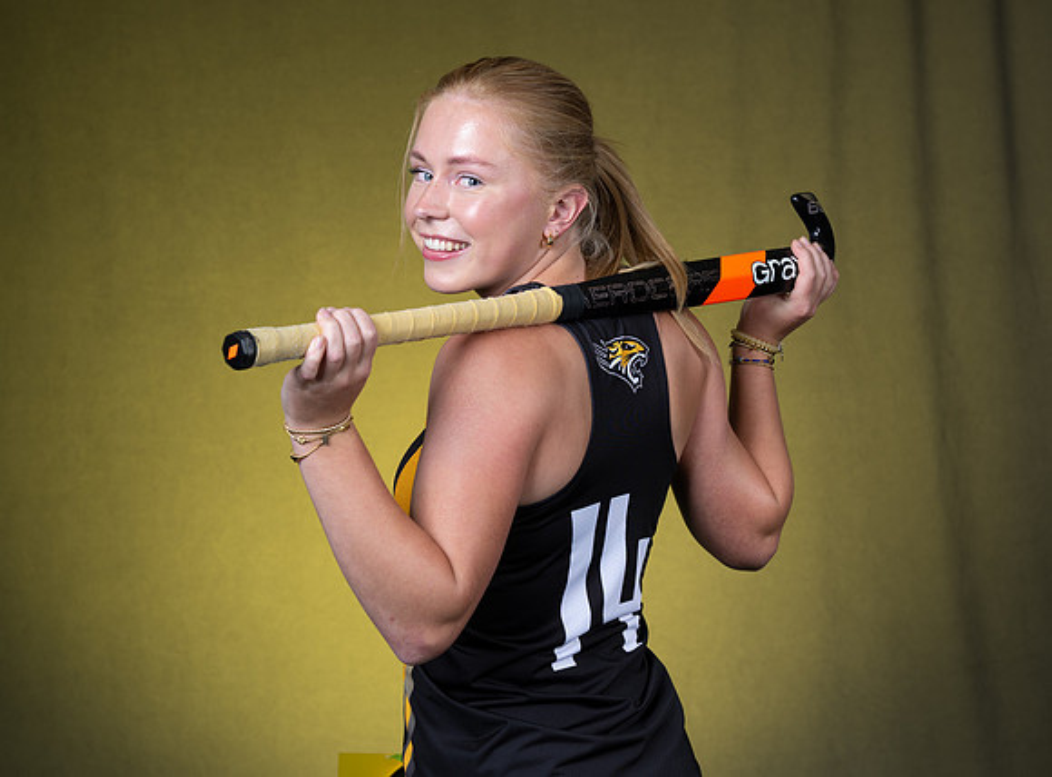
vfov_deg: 17.7
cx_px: 584
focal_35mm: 83
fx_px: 2497
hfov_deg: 23.8
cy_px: 433
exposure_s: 1/160
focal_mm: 58
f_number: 5
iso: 100
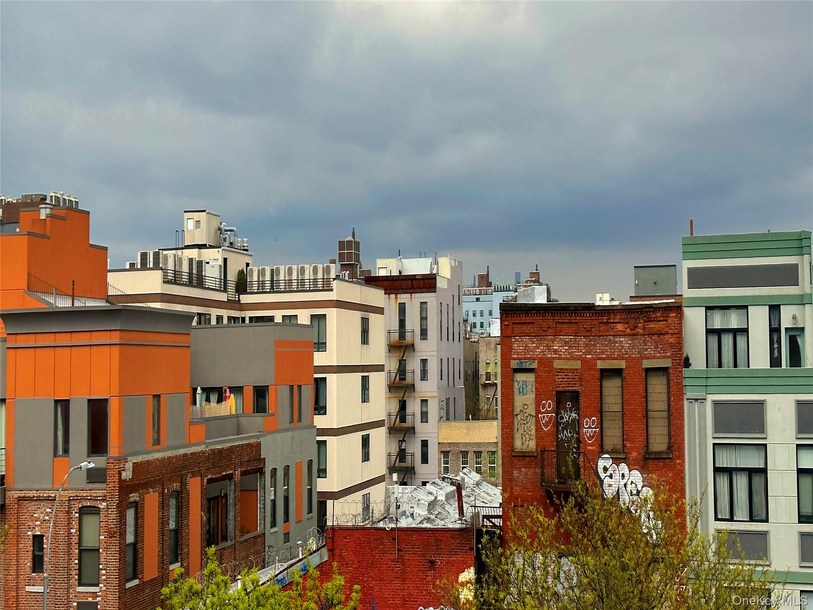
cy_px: 305
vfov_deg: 30.3
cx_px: 406
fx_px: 1127
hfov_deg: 39.7
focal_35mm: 48
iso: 64
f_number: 1.78
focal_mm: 6.86
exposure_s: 1/2890
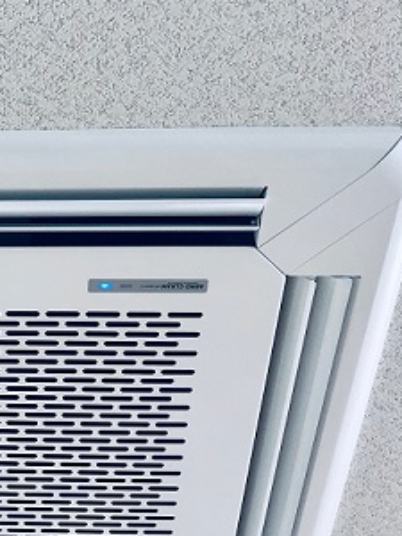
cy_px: 282
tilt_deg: +53.2
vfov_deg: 29.4
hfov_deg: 21.0
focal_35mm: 66
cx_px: -59
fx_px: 1022
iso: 64
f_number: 1.8
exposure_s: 1/120
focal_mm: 3.99
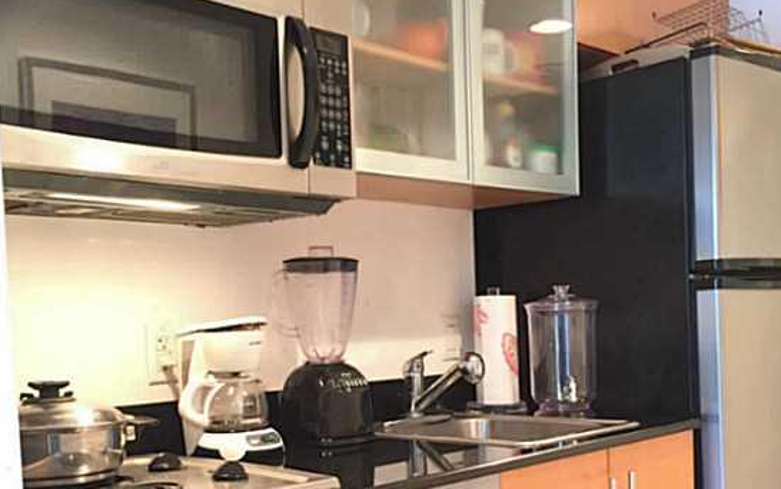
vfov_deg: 28.0
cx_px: 409
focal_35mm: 45
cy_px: 392
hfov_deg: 44.3
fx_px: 958
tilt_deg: -4.2
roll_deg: +1.4
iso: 125
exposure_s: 1/10
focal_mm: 4.15
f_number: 2.2
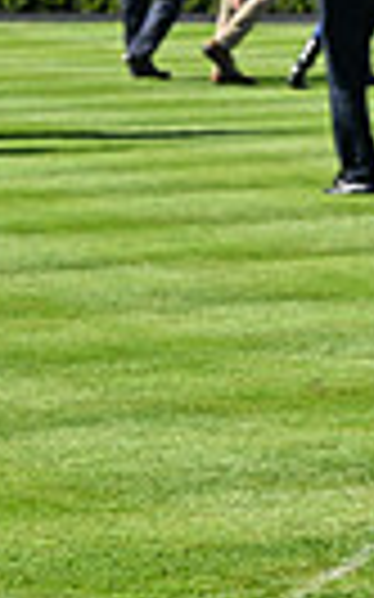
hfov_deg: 3.9
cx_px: 1280
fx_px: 5224
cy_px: -92
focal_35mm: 320
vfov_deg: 6.5
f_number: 5.6
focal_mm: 72
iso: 400
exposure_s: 1/1600
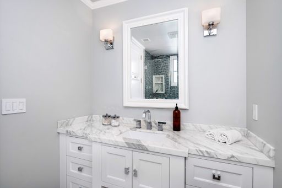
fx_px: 137
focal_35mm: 18
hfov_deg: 91.6
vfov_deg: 68.8
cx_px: 141
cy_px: 94
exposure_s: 1/20
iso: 80
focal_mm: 17.5
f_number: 8
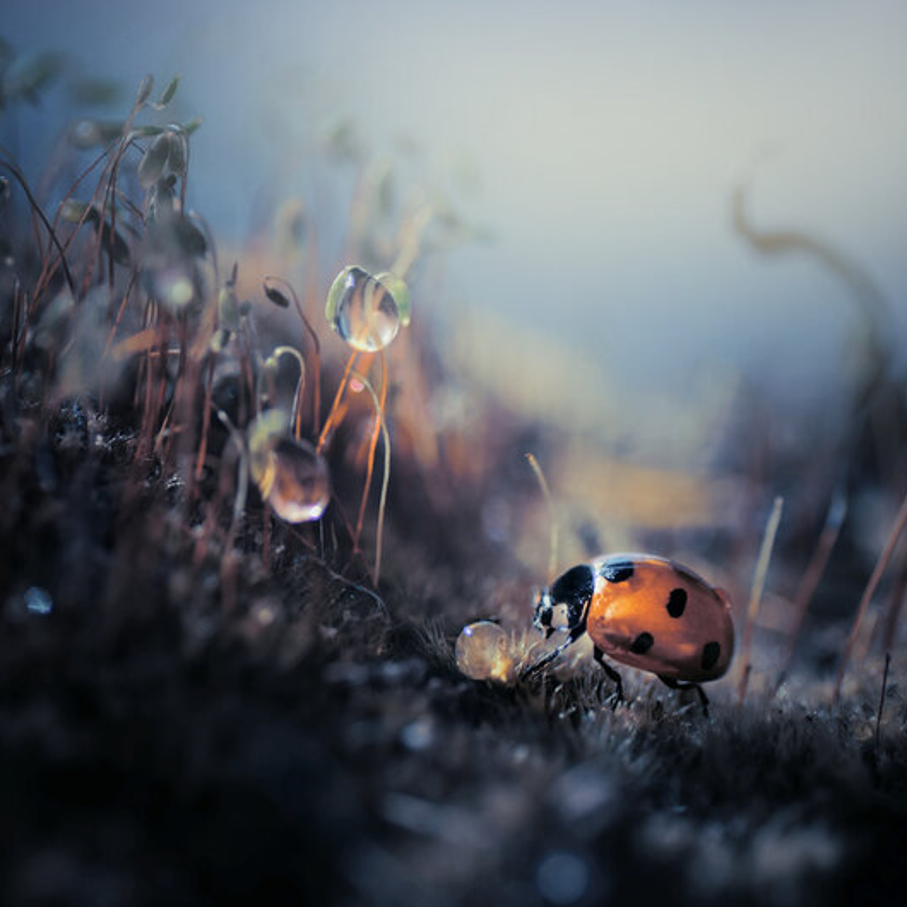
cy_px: 454
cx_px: 462
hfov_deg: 10.1
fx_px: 5128
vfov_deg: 10.1
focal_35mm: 173
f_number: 5.6
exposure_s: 1/250
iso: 100
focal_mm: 90
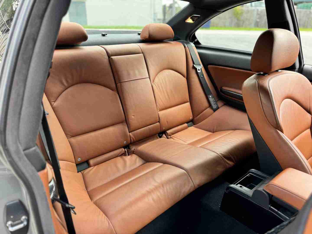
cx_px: 156
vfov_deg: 56.8
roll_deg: -1.3
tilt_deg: -24.0
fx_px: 216
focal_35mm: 24
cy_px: 117
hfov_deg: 71.6
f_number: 1.78
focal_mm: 6.76
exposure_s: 1/127
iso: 100
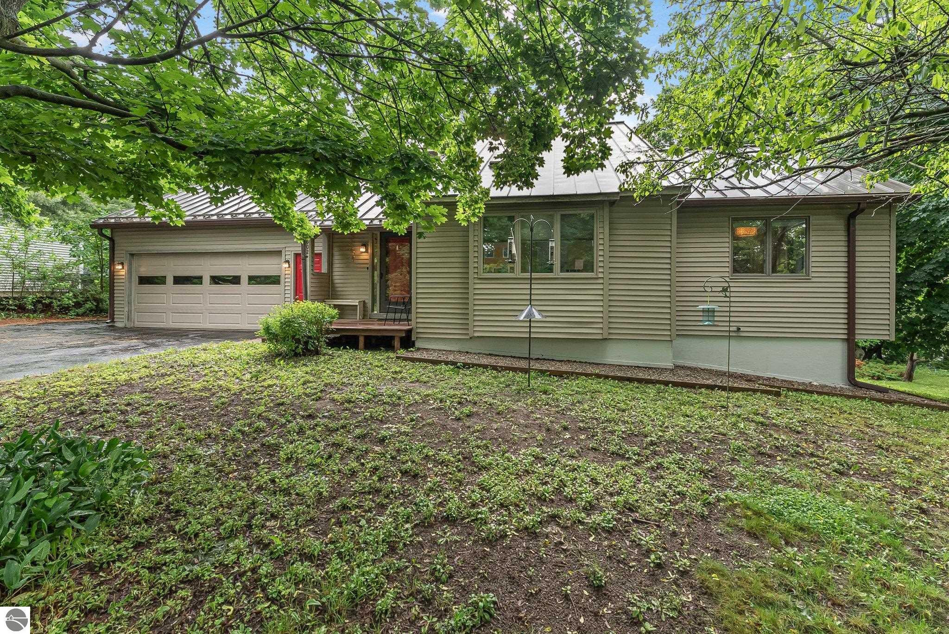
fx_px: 403
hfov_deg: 99.3
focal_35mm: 15
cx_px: 474
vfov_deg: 76.3
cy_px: 317
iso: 640
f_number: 8
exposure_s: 1/100
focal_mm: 15.3
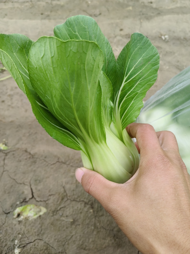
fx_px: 198
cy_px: 127
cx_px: 95
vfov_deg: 65.3
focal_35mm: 27
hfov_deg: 51.3
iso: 50
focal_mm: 5.52
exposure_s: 1/469
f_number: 1.9
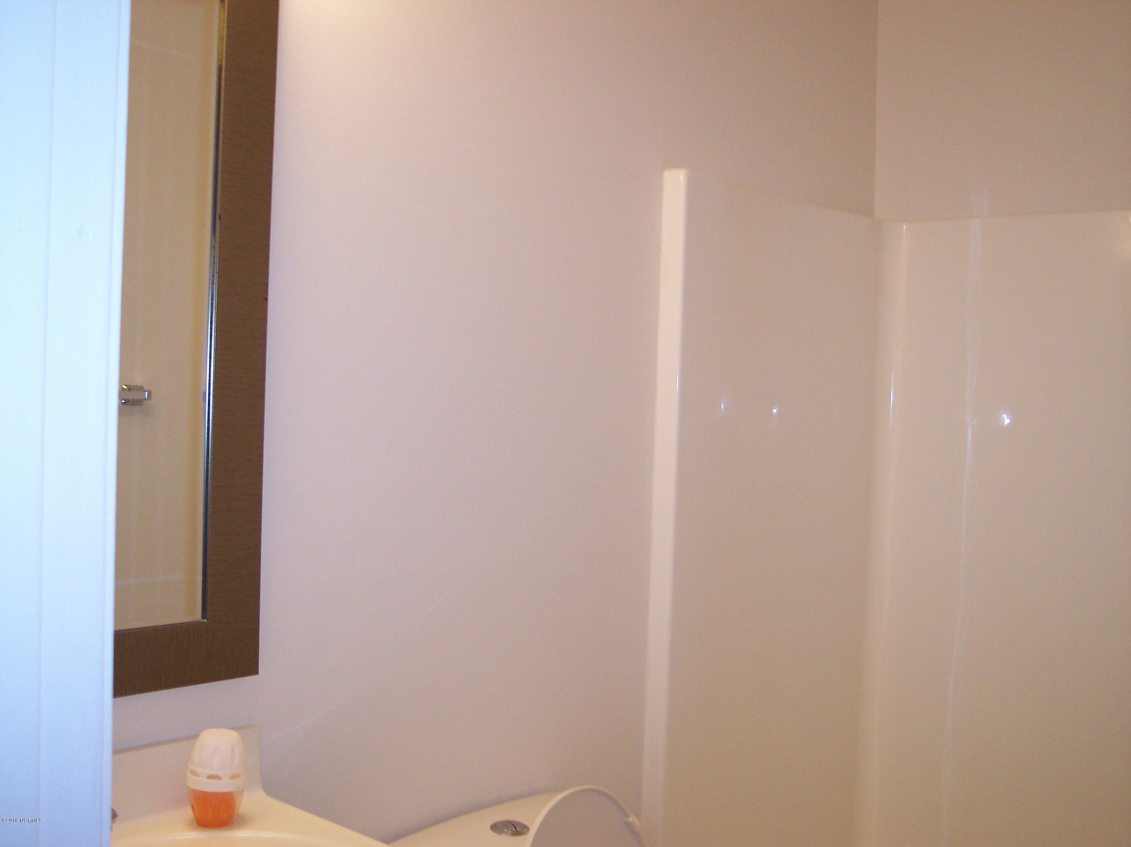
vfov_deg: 37.7
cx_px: 566
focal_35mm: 38
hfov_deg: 49.0
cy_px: 424
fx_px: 1241
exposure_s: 1/30
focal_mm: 8
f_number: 2.8
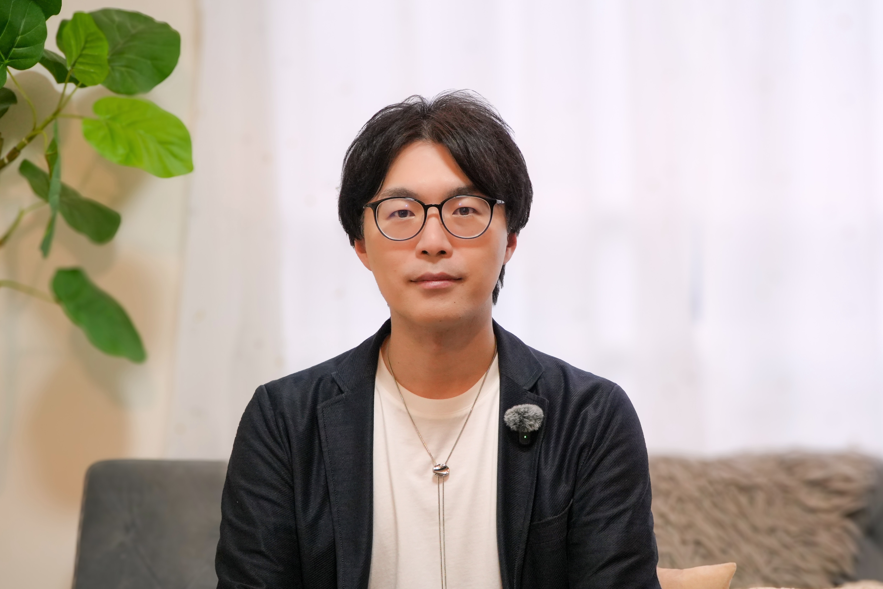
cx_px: 442
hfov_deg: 35.9
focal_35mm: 56
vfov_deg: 24.4
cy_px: 294
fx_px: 1361
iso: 1250
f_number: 4
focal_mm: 37
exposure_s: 1/160
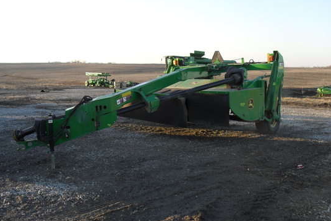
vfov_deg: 36.0
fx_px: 340
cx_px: 165
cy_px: 104
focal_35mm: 37
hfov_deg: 51.9
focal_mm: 6.3
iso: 100
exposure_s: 1/180
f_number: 3.2
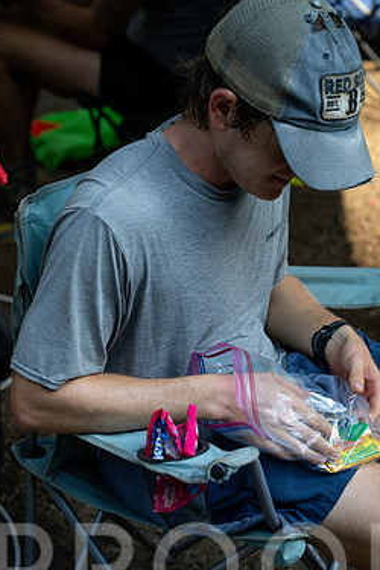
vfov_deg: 24.2
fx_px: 1330
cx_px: 208
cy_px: 340
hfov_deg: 16.3
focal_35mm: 84
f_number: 4
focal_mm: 70
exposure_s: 1/2500
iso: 1250
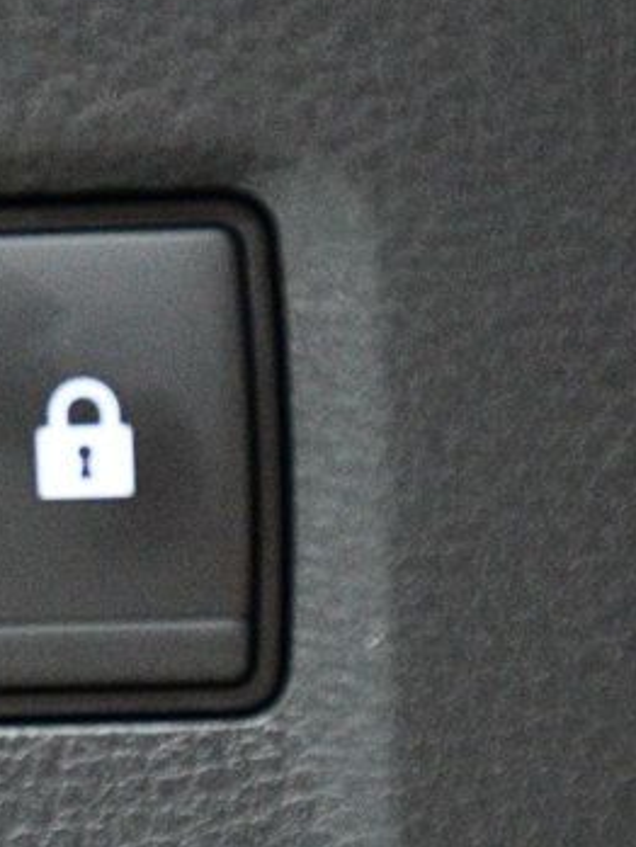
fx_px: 6219
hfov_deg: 5.8
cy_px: 517
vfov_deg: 7.8
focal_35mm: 254
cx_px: -172
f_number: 5
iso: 9000
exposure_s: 1/60
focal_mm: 60
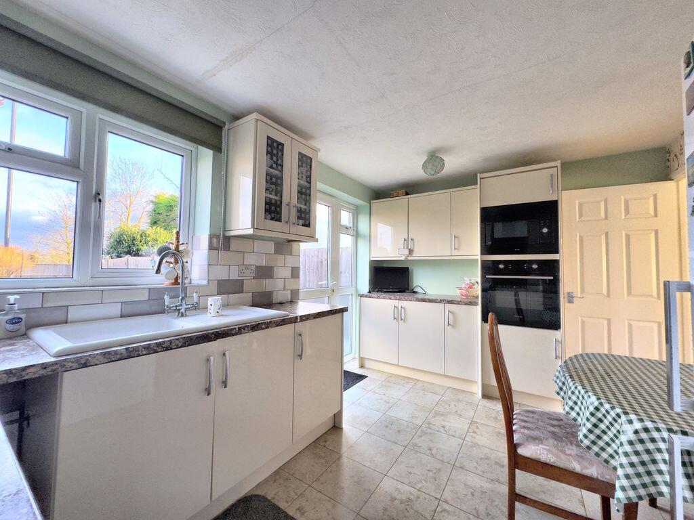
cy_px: 260
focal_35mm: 14
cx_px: 347
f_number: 2.2
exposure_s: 1/99
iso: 125
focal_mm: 2.22
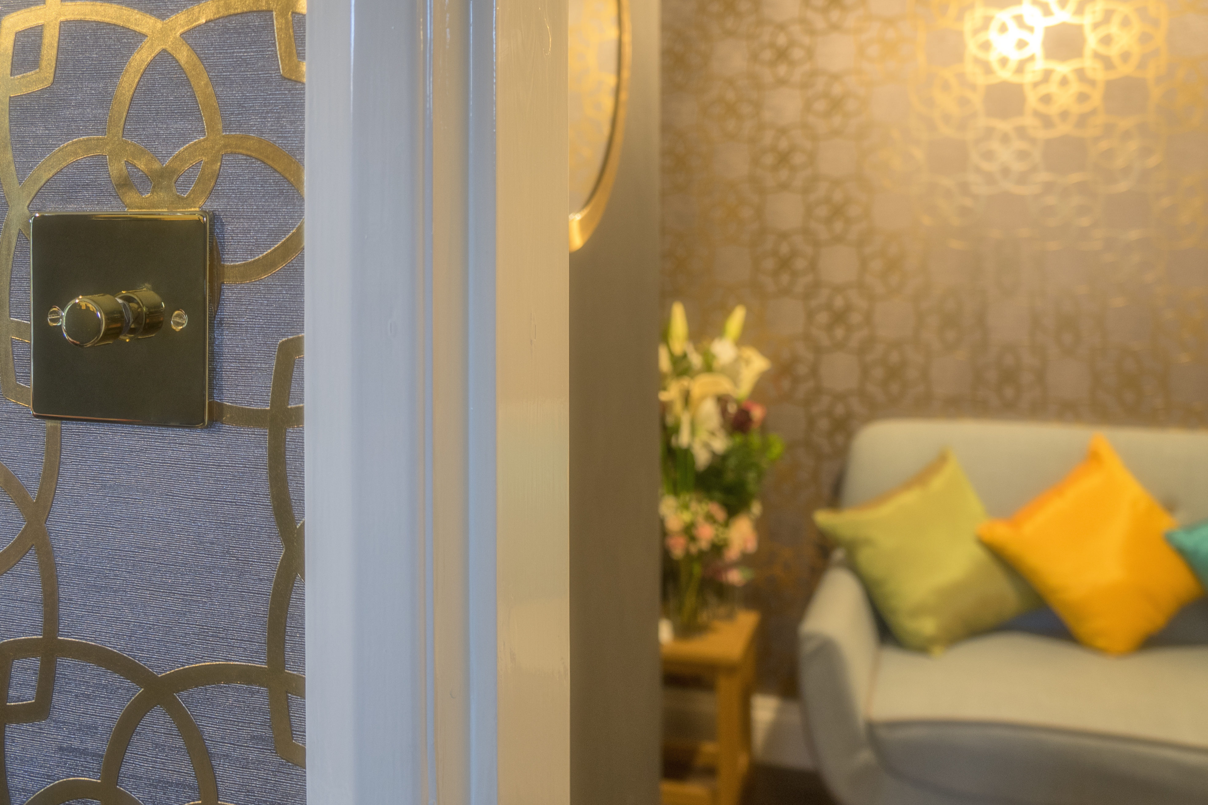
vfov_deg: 40.0
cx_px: 604
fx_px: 1107
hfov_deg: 57.2
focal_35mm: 33
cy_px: 402
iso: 400
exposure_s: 1/13
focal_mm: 22
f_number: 4
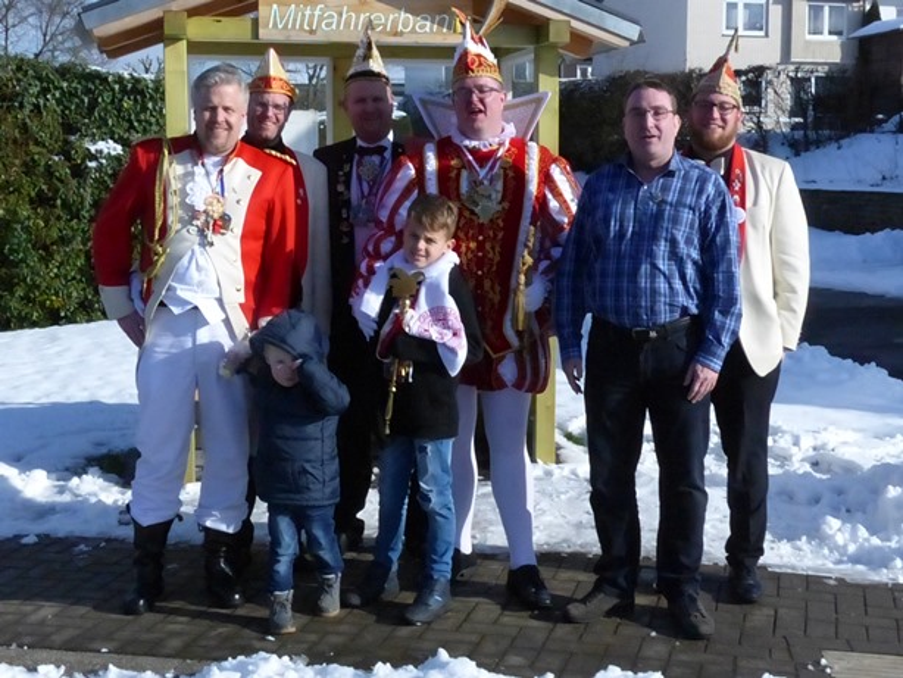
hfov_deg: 34.9
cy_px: 339
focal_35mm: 55
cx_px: 452
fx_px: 1435
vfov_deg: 26.6
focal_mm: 9.9
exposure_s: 1/3200
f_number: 8
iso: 1600
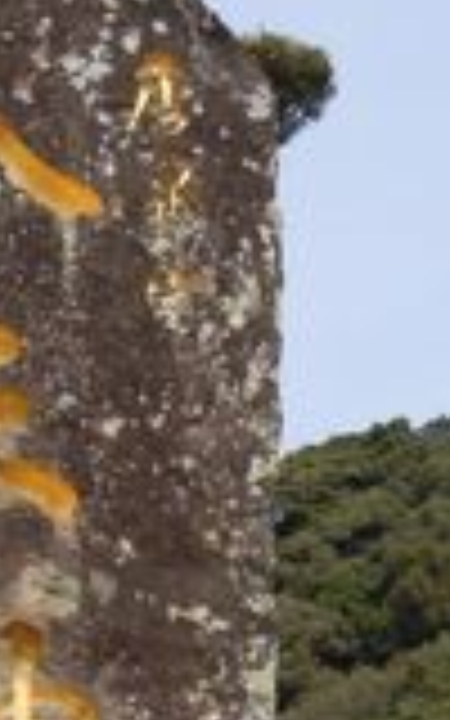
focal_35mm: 159
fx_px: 3120
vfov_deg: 12.7
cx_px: -9
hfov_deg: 8.2
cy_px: 965
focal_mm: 8.1
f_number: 9.2
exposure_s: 1/500
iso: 400
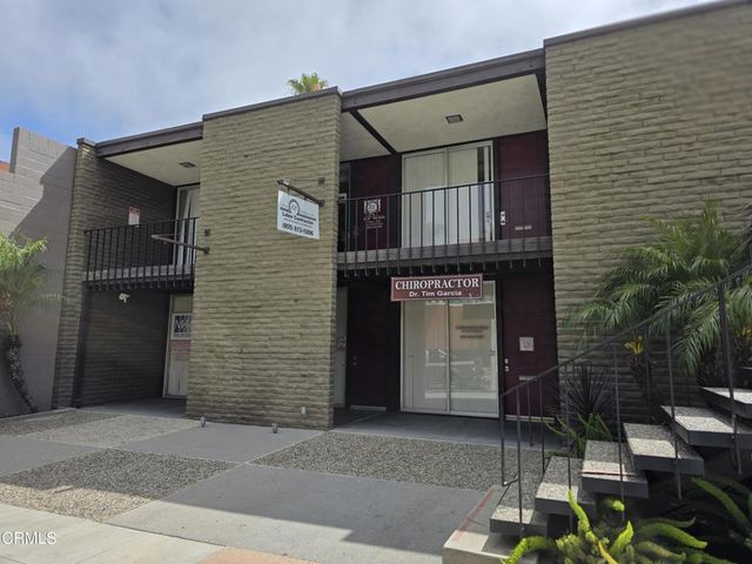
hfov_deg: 73.9
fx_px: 500
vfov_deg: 58.9
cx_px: 376
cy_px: 282
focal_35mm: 23
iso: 64
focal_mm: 6.3
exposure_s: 1/7944
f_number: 1.7
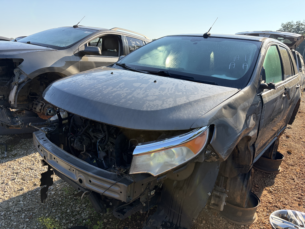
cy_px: 114
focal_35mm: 26
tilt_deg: -14.6
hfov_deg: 67.3
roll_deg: -3.4
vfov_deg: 53.1
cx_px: 152
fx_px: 229
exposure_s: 1/1626
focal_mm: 5.96
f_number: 1.6
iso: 64
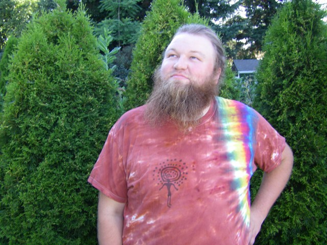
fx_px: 359
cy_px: 122
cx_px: 164
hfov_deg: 49.0
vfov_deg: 37.7
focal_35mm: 38
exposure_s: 1/50
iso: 80
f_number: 3.5
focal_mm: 6.3
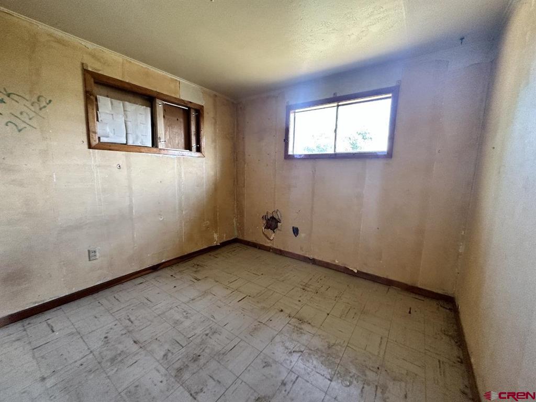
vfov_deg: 85.7
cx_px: 268
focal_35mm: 14
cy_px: 201
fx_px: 217
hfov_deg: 102.1
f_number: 2.2
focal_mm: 2.2
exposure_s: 1/99
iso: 250
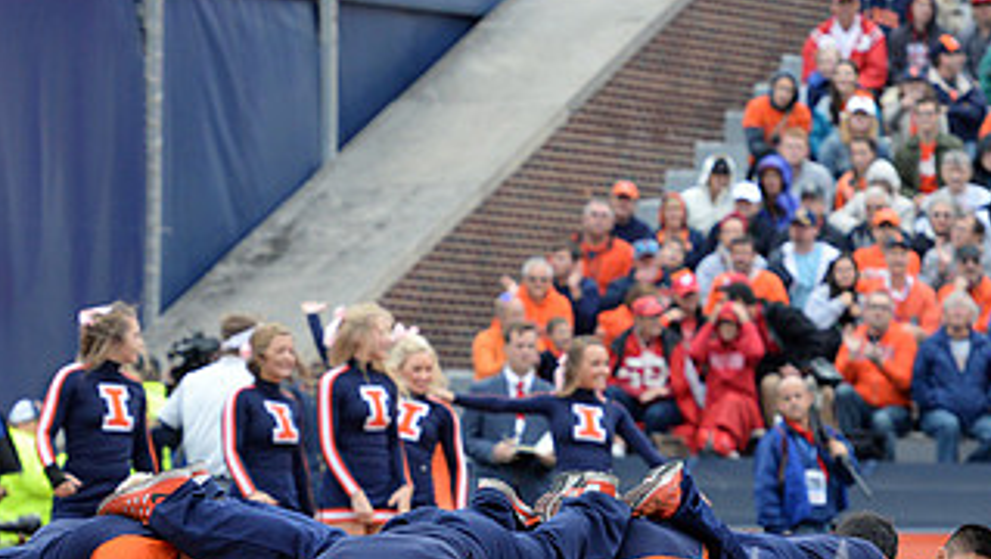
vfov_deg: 3.3
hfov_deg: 5.8
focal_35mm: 371
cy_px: 430
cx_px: 199
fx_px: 9756
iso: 1600
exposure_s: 1/800
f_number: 7.1
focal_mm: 195
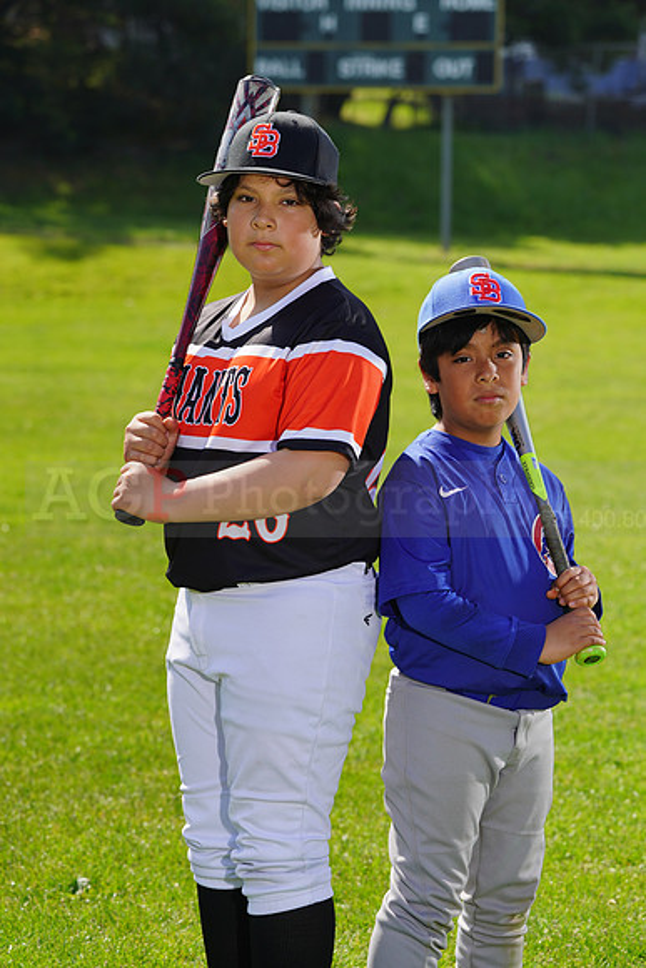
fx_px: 3793
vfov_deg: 14.5
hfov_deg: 9.7
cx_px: 323
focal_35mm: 141
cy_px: 484
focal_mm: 141
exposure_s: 1/250
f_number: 8
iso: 100
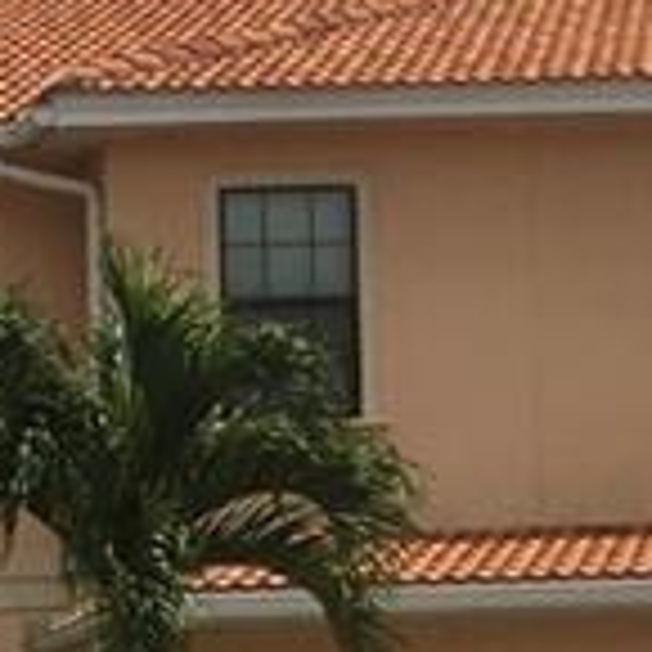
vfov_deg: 11.7
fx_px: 3090
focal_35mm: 145
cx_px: -607
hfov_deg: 11.1
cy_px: 895
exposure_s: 1/2915
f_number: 2.4
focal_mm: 3.3
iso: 25
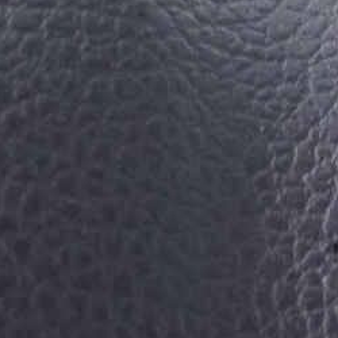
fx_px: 2284
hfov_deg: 7.8
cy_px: 260
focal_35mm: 207
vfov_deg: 8.5
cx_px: 852
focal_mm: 25
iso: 1000
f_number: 4.5
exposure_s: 1/10
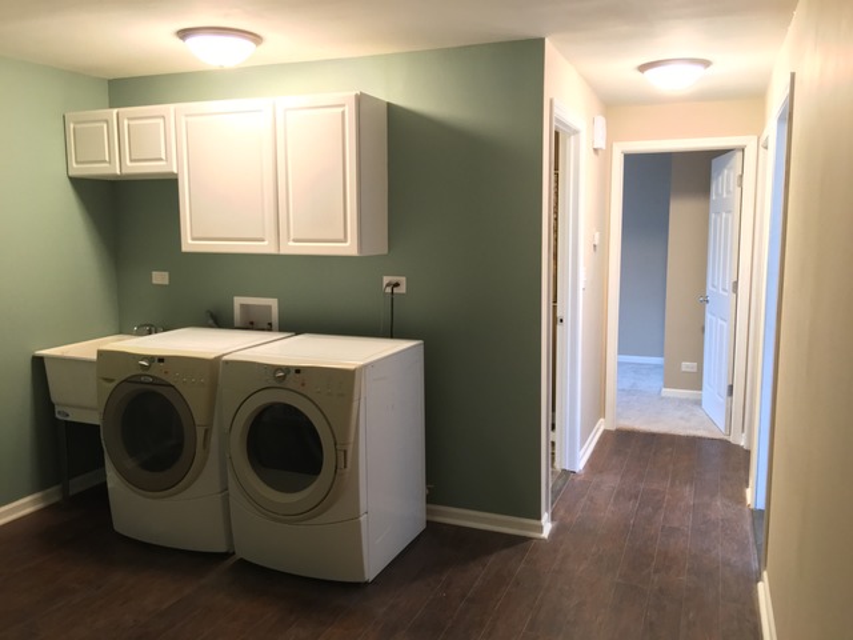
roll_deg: -0.3
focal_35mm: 29
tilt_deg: -6.6
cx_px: 426
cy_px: 320
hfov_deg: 61.7
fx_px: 715
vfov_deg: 48.2
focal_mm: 4.15
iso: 200
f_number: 2.2
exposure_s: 1/24
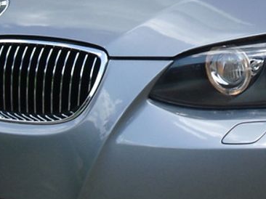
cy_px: 7
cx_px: 283
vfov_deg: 11.6
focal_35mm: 126
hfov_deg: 15.3
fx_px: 968
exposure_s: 1/100
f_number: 7.8
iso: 100
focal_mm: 6.3
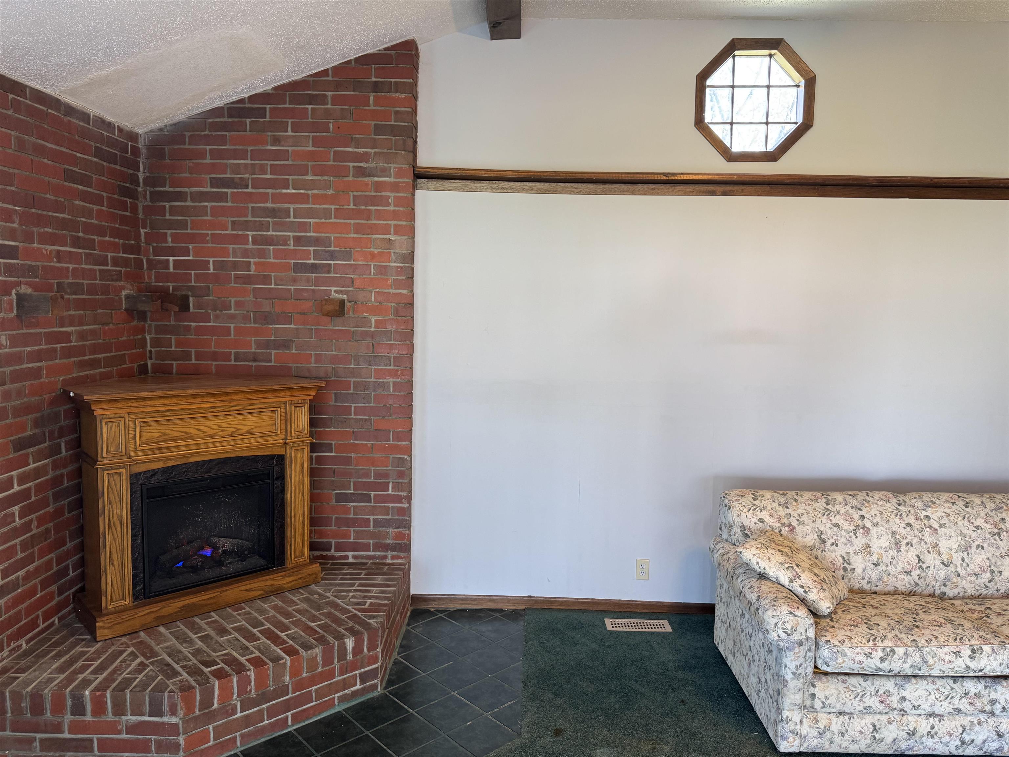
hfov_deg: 71.6
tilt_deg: -6.9
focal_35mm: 24
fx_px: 700
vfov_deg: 56.8
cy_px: 378
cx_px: 504
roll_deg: -0.8
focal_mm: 6.76
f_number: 1.78
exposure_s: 1/120
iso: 200
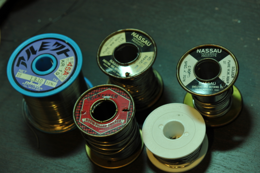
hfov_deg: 19.5
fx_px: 758
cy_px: 86
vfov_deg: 13.0
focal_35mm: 105
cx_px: 130
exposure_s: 1/25
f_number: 8
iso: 800
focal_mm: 105
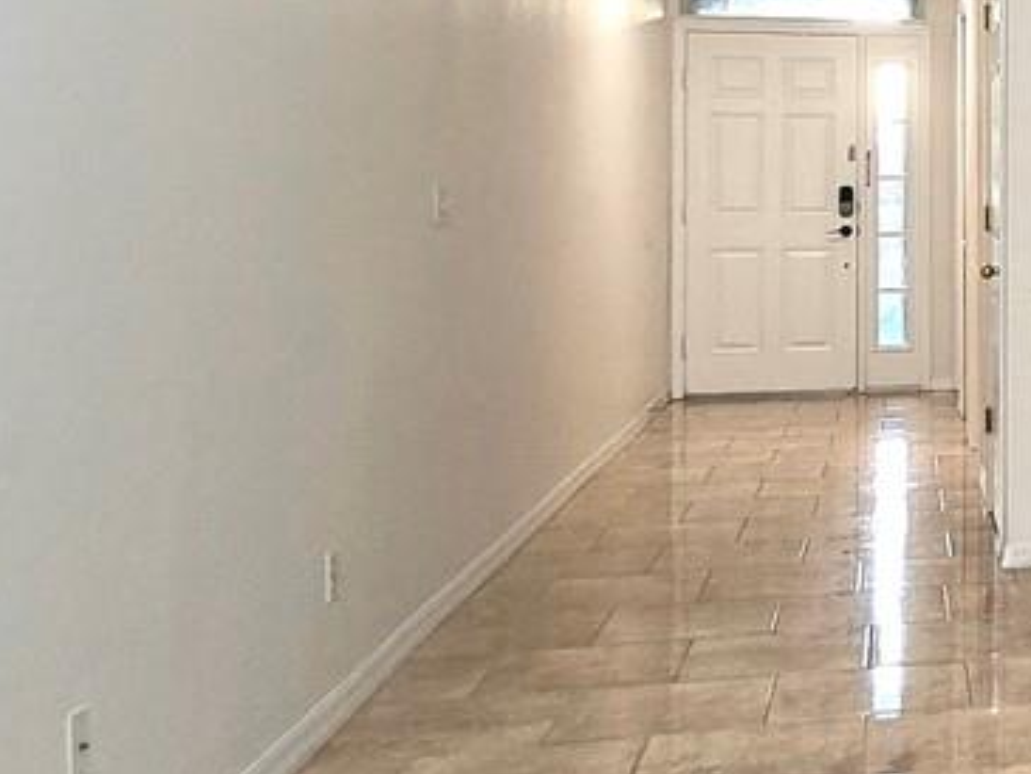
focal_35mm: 57
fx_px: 1698
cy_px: 172
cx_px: 1503
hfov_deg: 26.0
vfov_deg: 25.3
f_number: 2.2
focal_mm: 2.2
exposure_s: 1/60.2
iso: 64
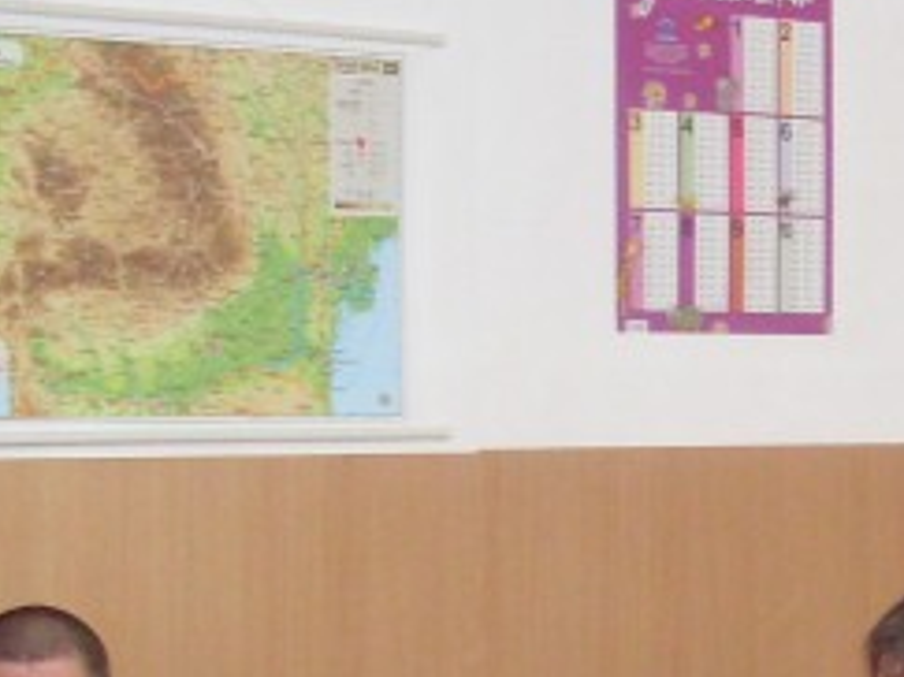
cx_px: 1235
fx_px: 3263
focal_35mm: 125
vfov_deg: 11.7
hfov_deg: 14.9
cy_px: 759
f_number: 2.8
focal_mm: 6.3
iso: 240
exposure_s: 1/45
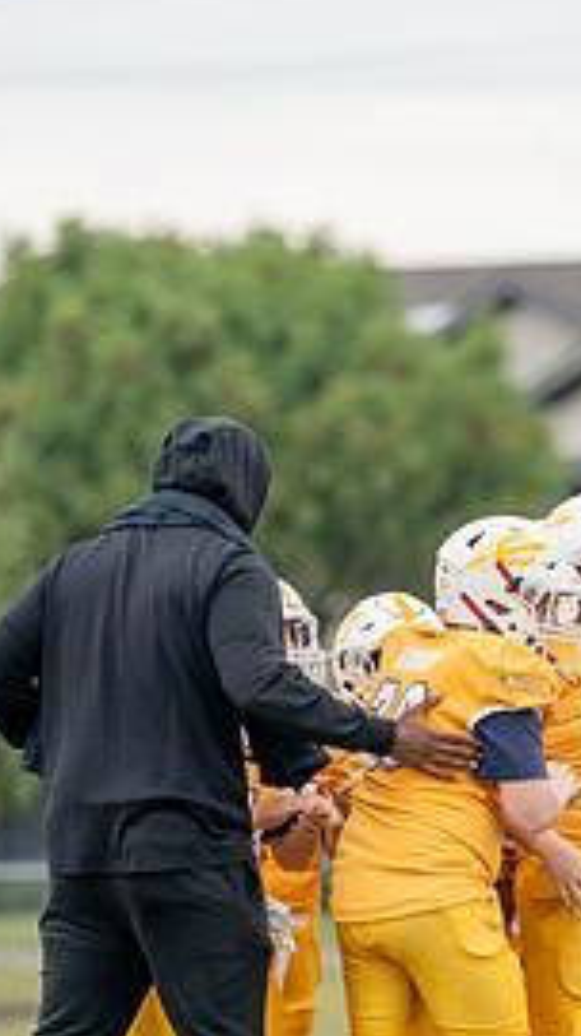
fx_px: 15289
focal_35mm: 557
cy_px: 634
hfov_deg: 2.2
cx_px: 690
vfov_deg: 3.9
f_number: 2.8
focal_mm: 180
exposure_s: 1/2000
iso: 500
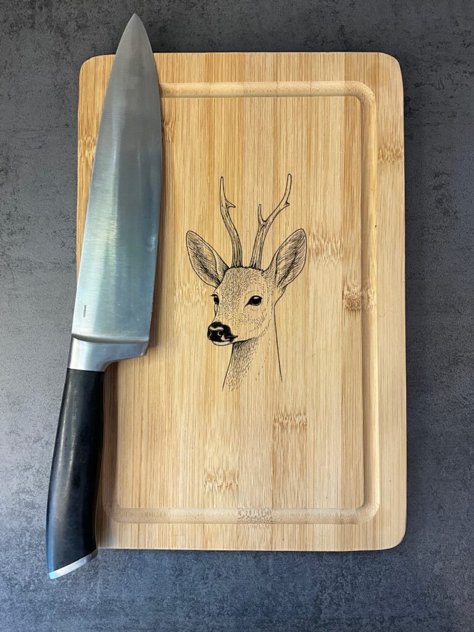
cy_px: 316
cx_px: 237
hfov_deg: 48.2
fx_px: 529
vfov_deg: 61.7
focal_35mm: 29
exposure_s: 1/98
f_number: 1.8
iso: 64
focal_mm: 3
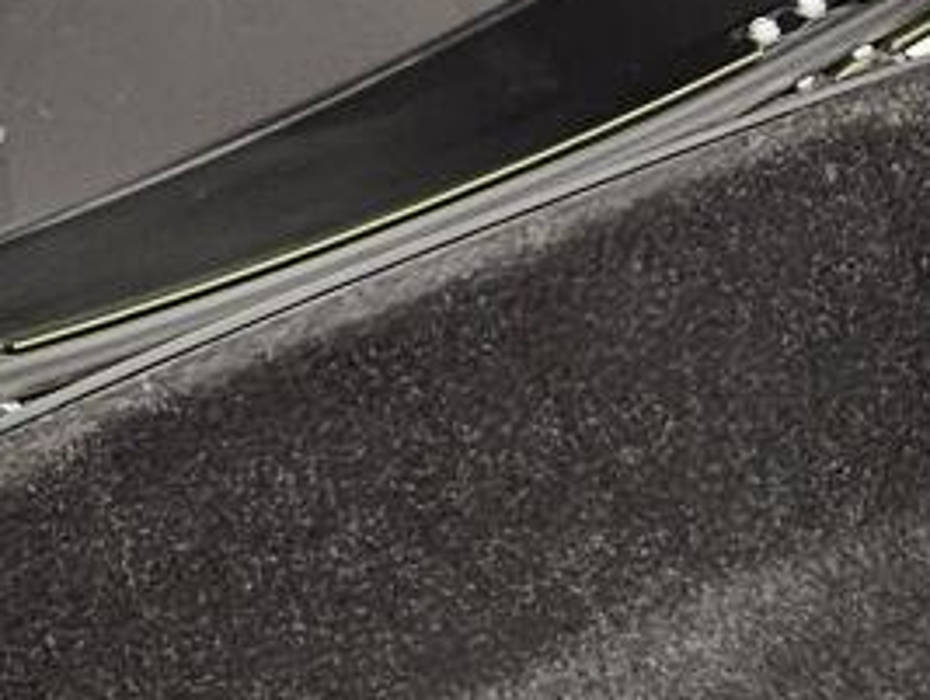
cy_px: 108
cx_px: 947
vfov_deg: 8.6
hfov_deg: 11.4
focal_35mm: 172
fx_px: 4627
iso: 640
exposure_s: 1/120
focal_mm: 6.3
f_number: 1.7
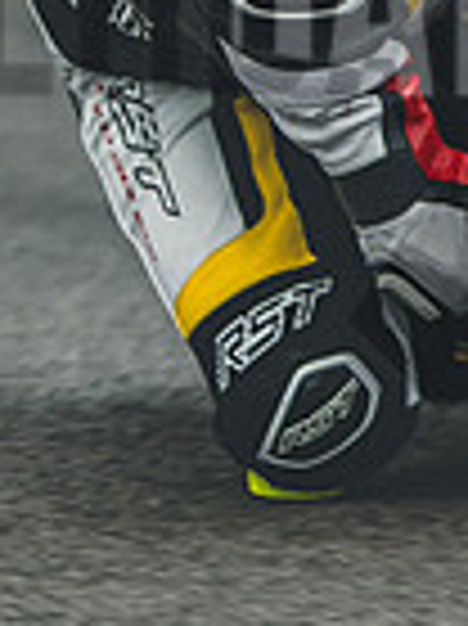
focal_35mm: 1328
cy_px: -109
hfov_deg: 1.1
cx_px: 650
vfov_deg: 1.5
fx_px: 23976
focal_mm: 200
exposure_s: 1/2500
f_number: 2
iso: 500
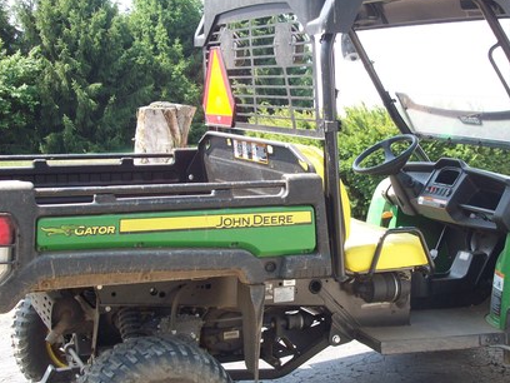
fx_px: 884
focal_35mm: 60
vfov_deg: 24.4
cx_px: 331
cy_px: 199
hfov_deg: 32.0
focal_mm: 7.6
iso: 80
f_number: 3
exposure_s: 1/212
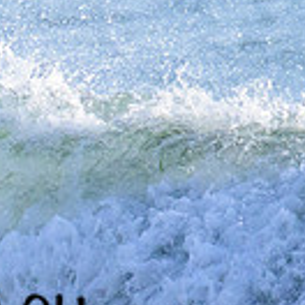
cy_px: 120
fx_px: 40731
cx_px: -260
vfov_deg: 0.4
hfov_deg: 0.4
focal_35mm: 4086
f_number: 13
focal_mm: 800
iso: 1800
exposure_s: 1/2000
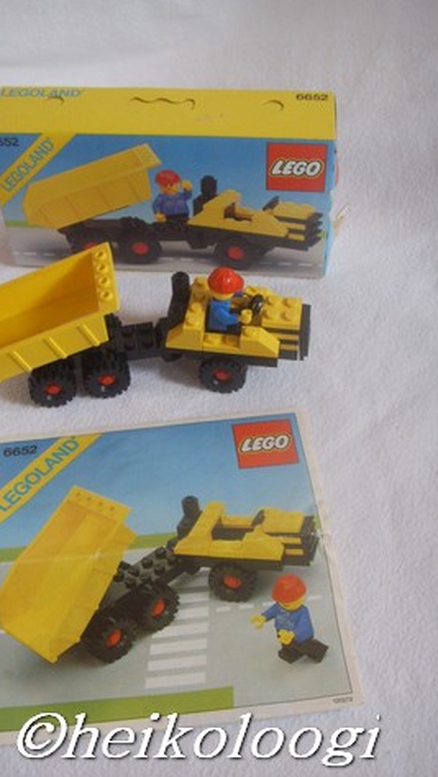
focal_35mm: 43
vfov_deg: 47.3
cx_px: 200
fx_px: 887
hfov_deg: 27.7
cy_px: 387
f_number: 3.5
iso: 132
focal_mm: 6.6
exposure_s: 1/45
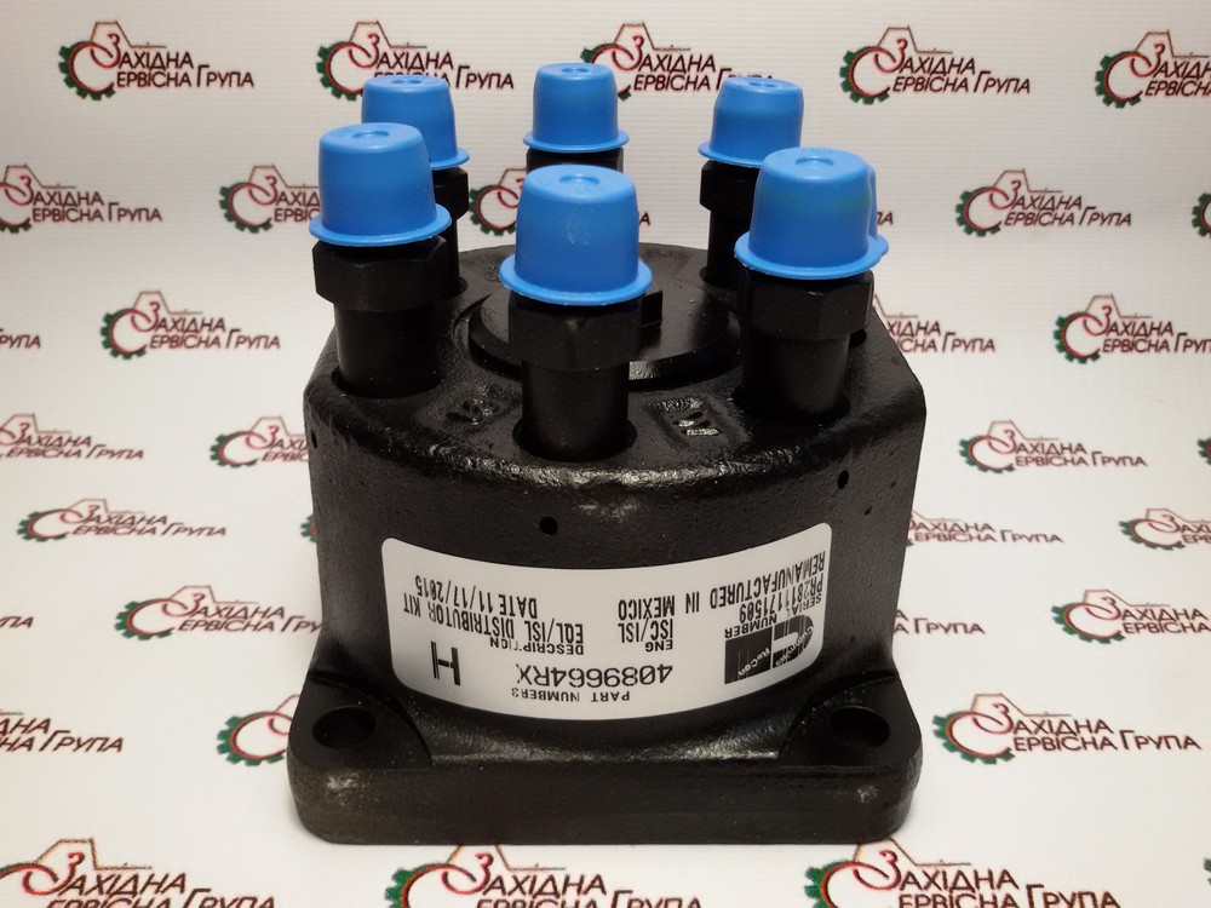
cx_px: 606
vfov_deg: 45.4
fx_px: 1084
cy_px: 454
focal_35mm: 31
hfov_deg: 58.4
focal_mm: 2.93
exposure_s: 1/100
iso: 64
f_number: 2.4
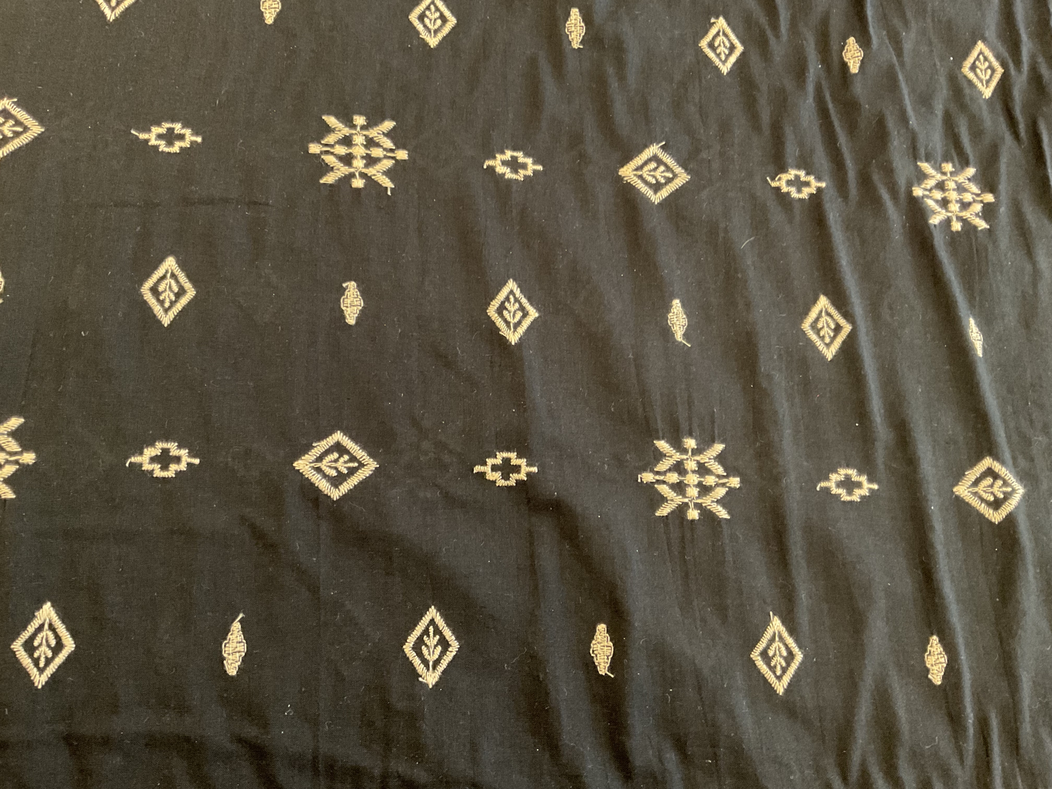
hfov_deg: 61.7
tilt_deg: -75.9
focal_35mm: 29
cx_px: 526
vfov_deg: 48.2
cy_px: 394
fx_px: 881
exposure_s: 1/25
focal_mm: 3
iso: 400
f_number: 1.8
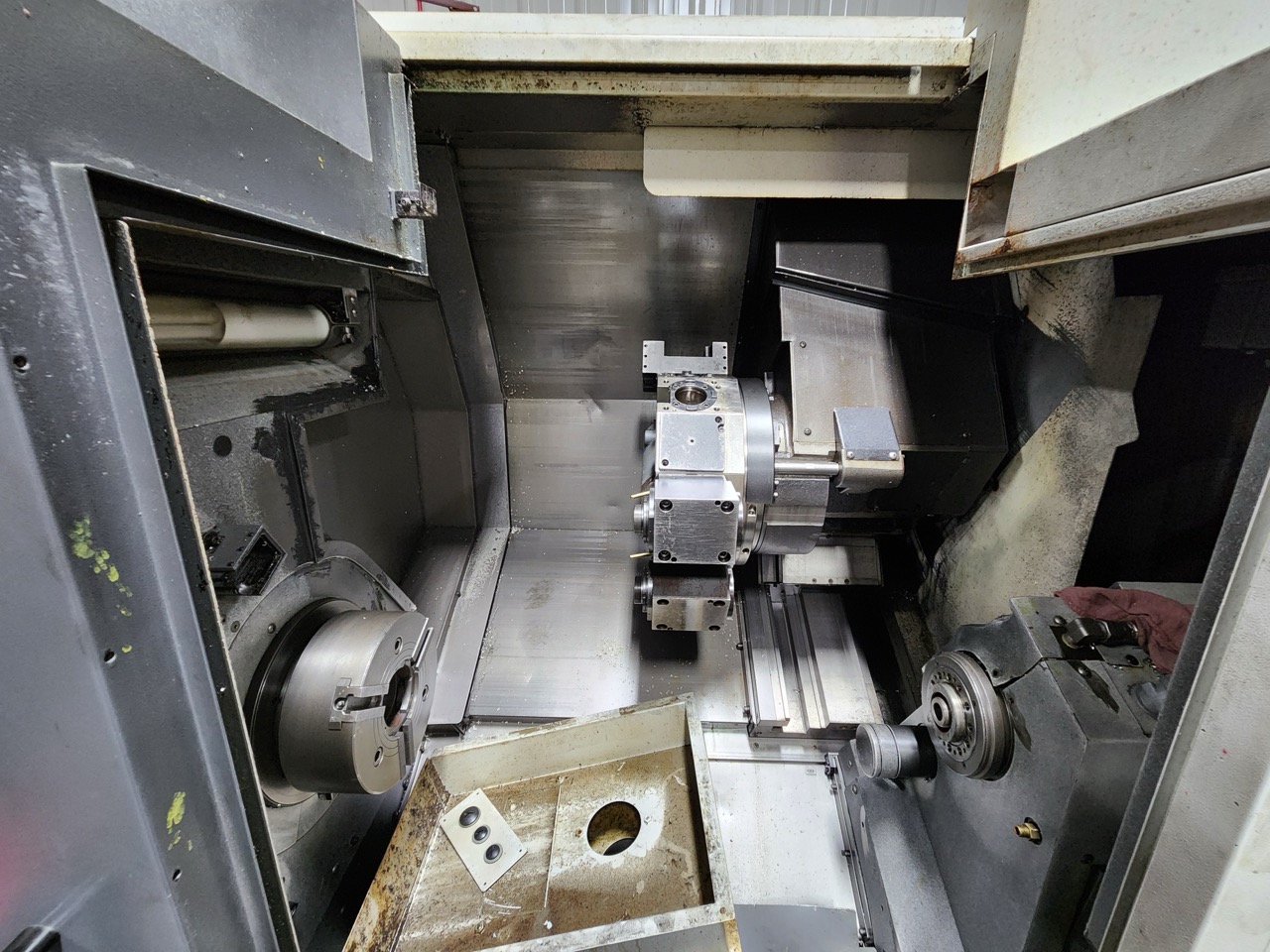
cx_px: 635
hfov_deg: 106.2
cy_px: 476
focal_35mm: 13
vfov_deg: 89.9
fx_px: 477
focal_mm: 2.2
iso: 400
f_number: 2.2
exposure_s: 1/30
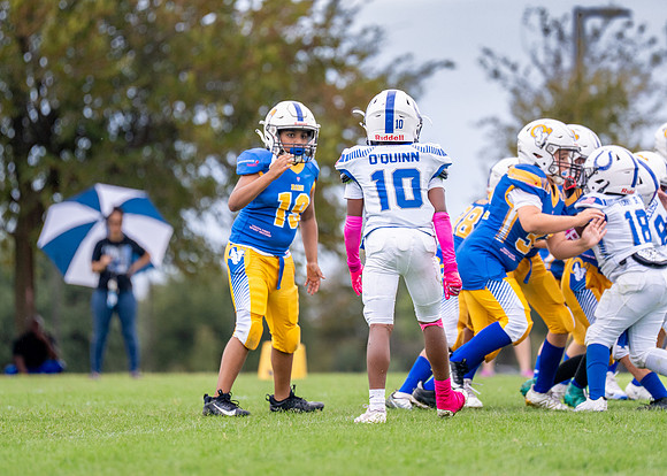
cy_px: 188
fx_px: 6393
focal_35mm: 338
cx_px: 379
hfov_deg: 6.0
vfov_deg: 4.3
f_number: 2.8
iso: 400
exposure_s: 1/1600
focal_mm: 200
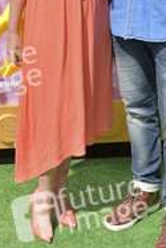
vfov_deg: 21.1
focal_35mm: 94
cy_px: 12
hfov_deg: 14.5
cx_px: 119
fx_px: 649
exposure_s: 1/320
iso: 200
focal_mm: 44
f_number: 6.3
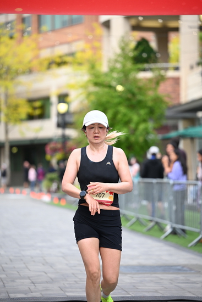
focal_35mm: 130
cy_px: 151
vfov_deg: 15.8
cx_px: 101
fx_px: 1093
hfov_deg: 10.6
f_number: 2.8
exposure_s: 1/2000
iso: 1000
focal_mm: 130
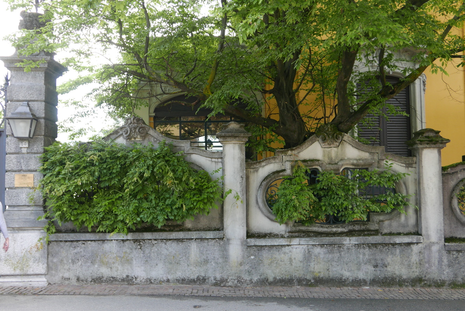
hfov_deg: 55.8
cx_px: 232
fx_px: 439
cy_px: 156
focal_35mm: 34
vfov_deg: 38.9
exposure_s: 1/125
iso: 200
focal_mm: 15.4
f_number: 2.3
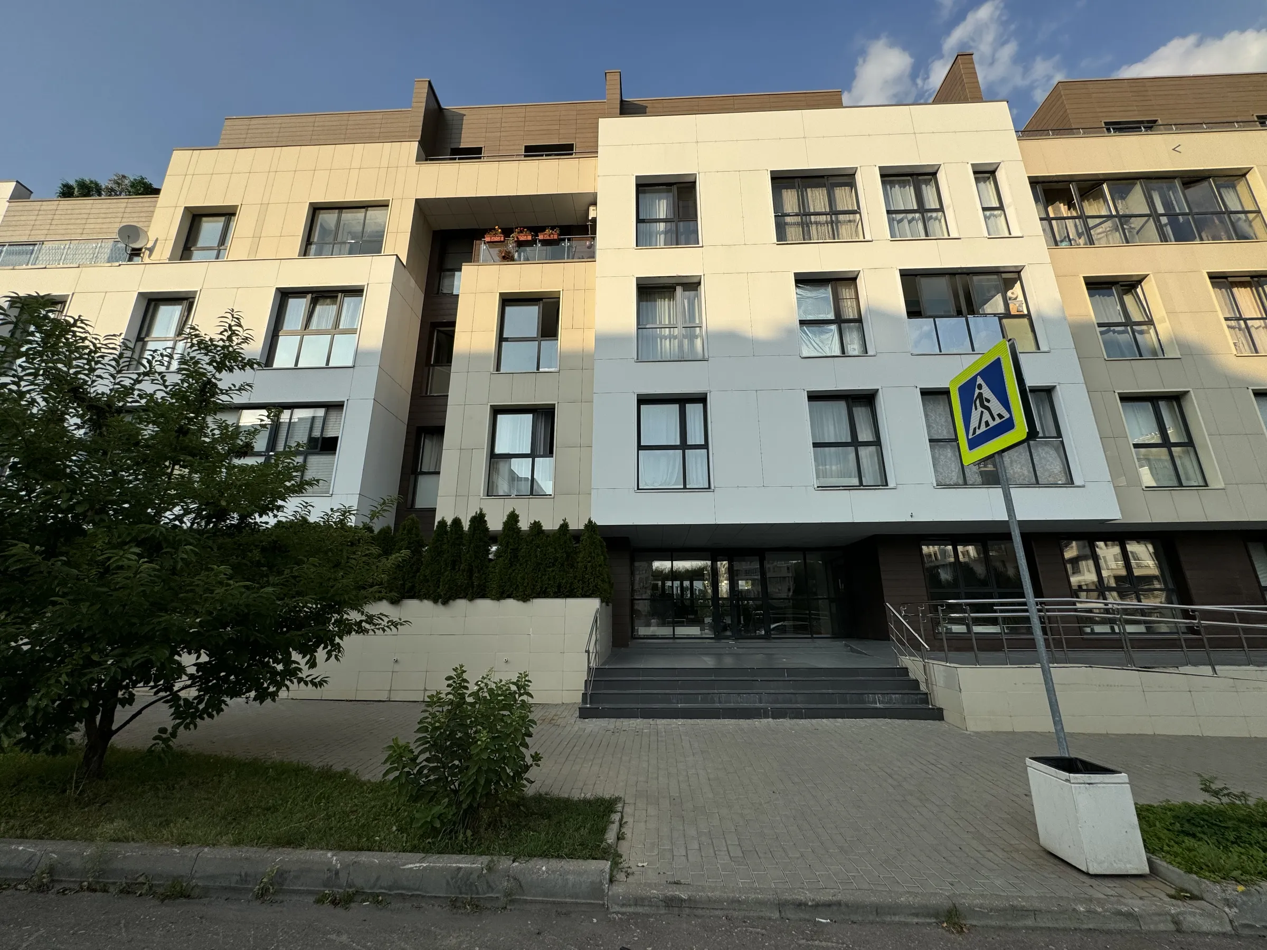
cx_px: 634
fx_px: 512
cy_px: 475
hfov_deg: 102.1
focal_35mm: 14
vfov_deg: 85.7
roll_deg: +0.1
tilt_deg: +16.1
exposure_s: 1/1395
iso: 50
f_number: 2.2
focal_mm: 2.22
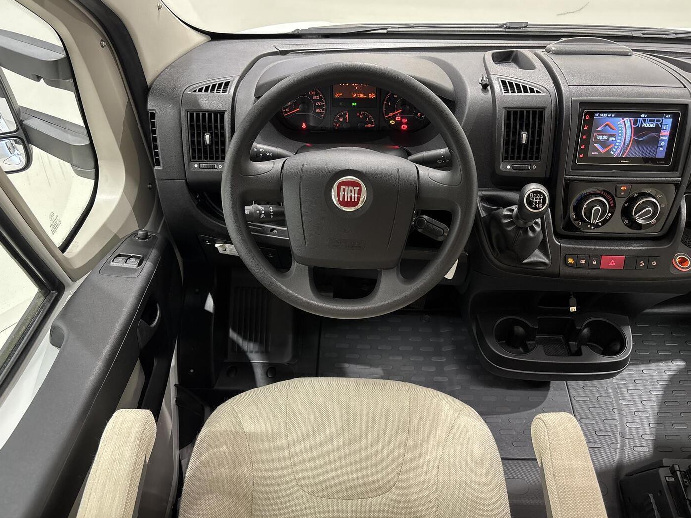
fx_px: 539
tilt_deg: -49.4
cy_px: 252
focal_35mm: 27
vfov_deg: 51.3
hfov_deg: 65.3
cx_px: 349
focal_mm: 5.96
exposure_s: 1/60
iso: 250
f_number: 1.6
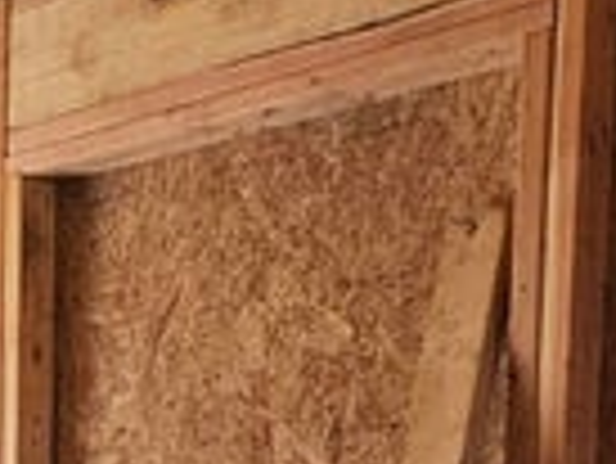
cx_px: -182
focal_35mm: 81
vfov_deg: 16.3
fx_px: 1443
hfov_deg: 21.8
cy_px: 734
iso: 200
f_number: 2.2
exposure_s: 1/77
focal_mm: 2.2
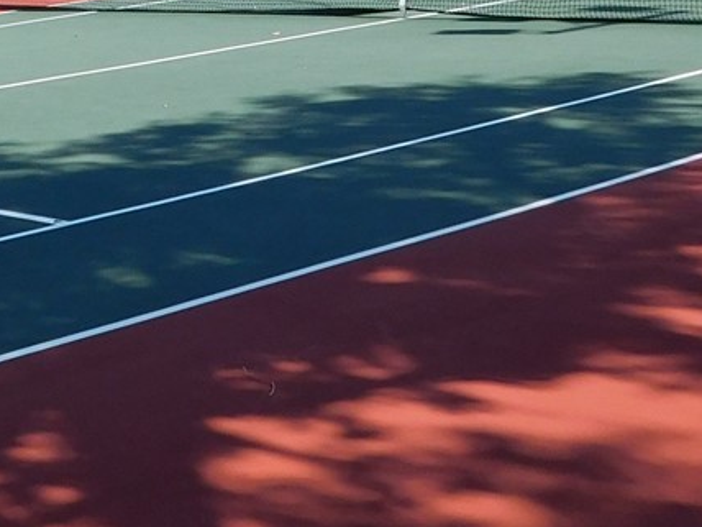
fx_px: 1744
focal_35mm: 86
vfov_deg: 16.7
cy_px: -36
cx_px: 177
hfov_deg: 22.5
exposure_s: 1/1250
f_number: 3
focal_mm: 4
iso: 125
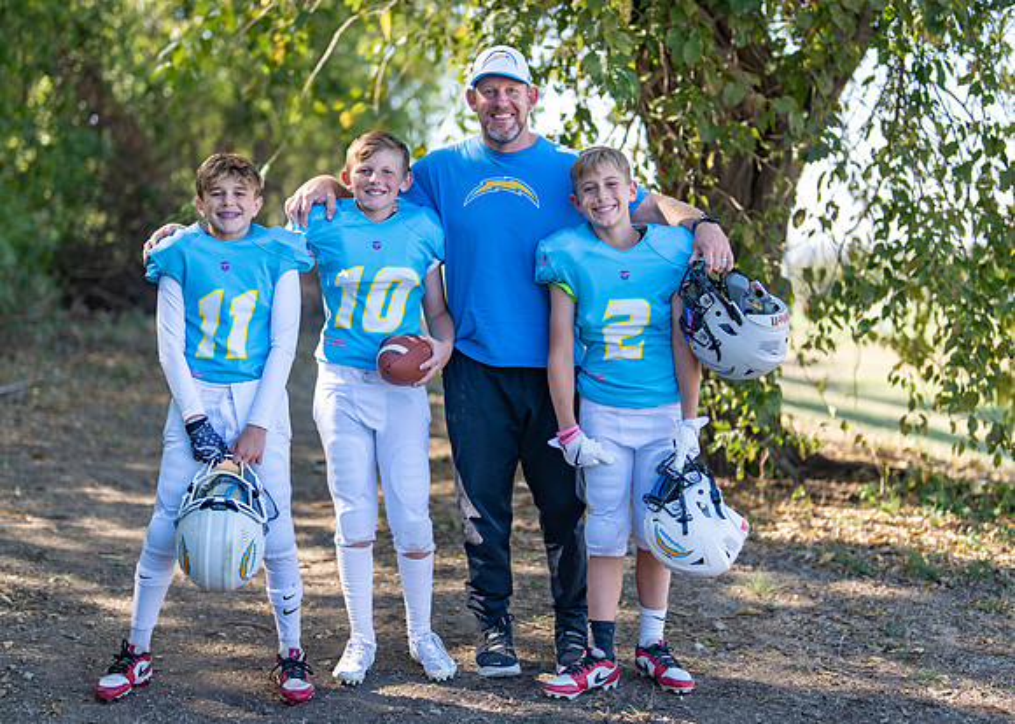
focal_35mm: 60
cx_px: 488
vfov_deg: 23.8
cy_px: 353
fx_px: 1719
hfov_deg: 32.9
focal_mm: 50
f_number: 1.2
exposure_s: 1/1250
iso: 100
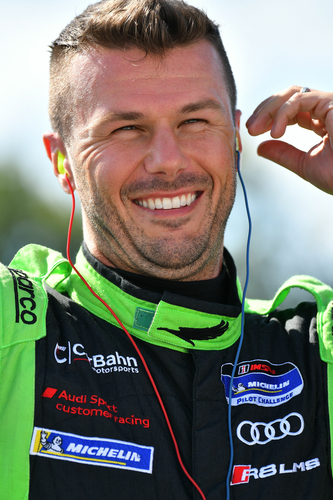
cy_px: 250
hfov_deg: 5.7
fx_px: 3330
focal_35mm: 240
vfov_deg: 8.6
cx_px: 166
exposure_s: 1/2000
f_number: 2.8
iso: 160
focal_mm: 160
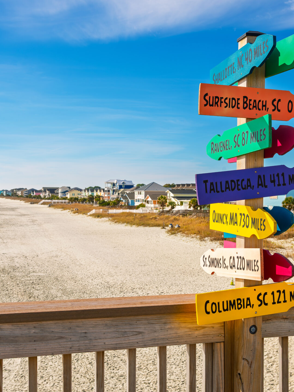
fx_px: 544
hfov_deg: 30.3
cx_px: 142
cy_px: 196
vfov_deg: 39.7
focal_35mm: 48
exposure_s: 1/250
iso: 80
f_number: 11
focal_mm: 33
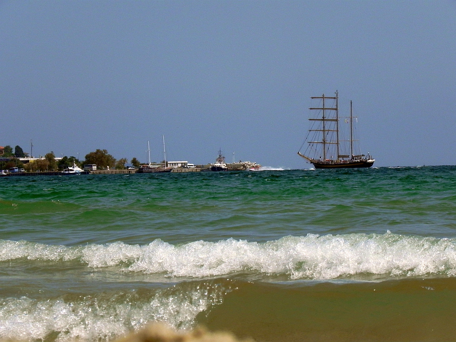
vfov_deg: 7.0
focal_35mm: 212
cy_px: 171
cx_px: 228
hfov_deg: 9.3
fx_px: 2793
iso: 200
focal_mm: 37.7
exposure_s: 1/1250
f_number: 8
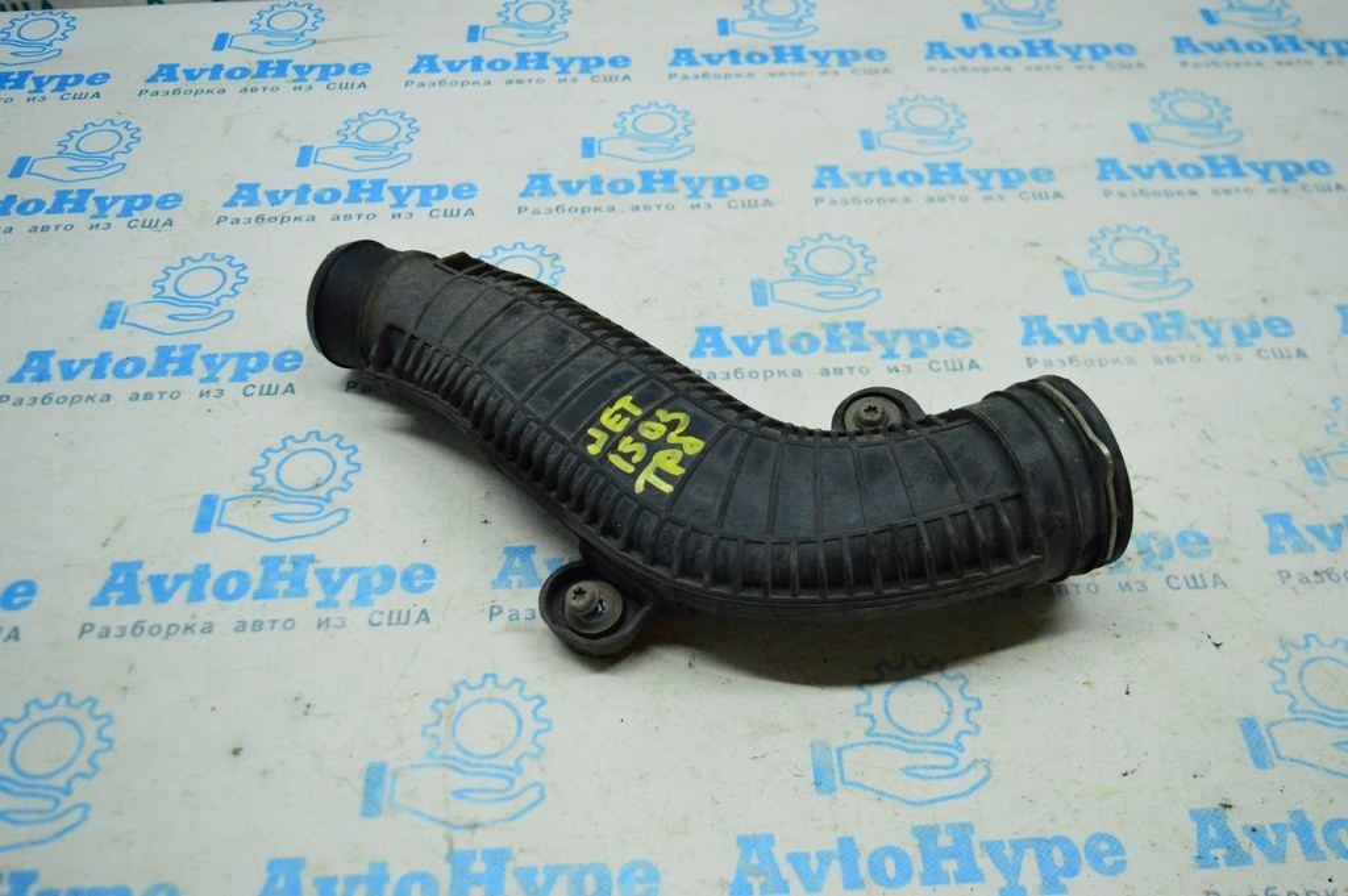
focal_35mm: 34
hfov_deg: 55.1
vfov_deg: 38.3
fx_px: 1291
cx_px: 674
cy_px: 448
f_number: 4
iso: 6400
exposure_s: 1/1000
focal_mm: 23
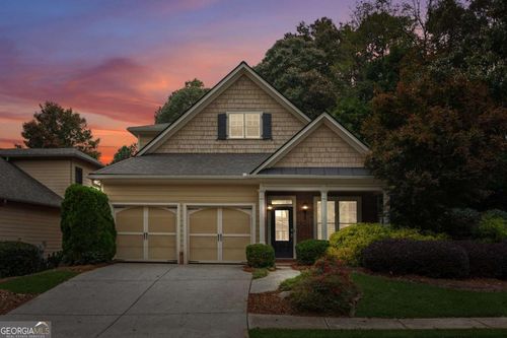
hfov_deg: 61.9
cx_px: 254
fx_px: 422
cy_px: 169
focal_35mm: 30
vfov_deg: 43.6
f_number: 8
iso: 400
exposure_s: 1/320
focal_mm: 20
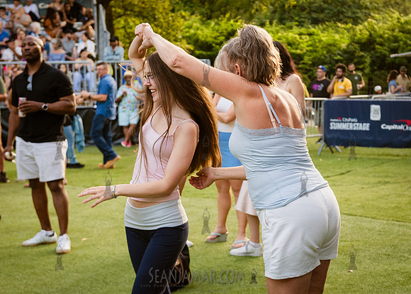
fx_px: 833
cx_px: 262
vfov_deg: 20.0
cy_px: 138
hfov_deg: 27.6
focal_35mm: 71
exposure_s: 1/400
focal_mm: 55
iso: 2000
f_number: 4
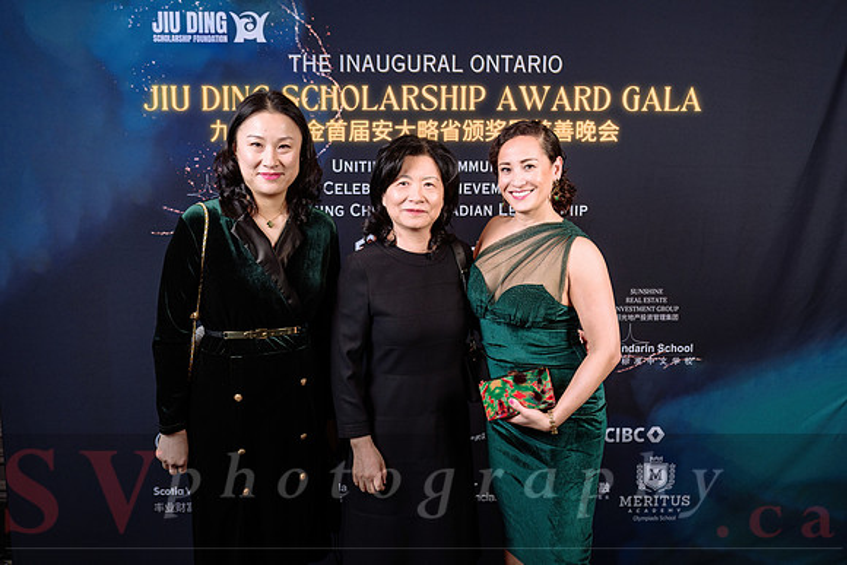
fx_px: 825
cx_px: 452
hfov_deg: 54.3
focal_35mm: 35
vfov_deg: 37.8
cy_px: 268
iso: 500
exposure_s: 1/125
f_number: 4
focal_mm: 32.5
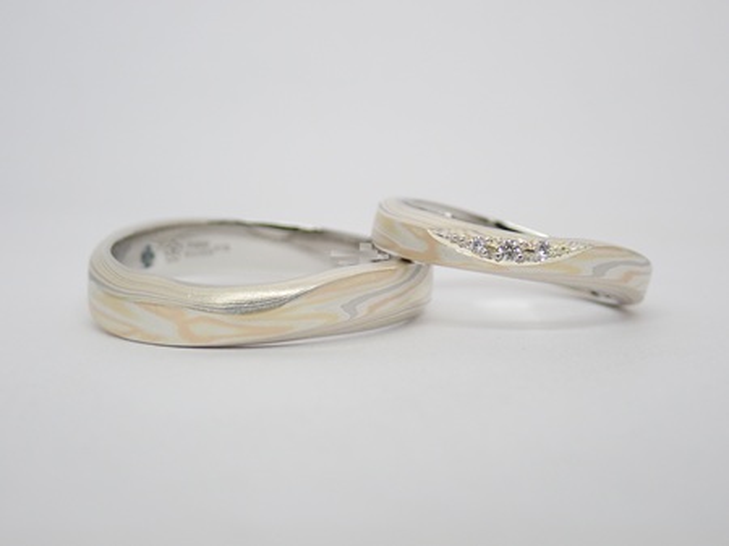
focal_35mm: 77
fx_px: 1621
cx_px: 364
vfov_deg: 19.1
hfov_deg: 25.3
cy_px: 273
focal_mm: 13.65
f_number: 4.1
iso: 200
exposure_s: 1/100
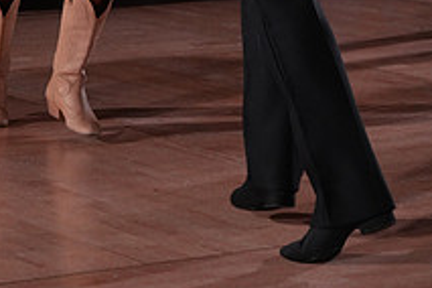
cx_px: 173
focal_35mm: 218
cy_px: -286
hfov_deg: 9.4
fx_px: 2616
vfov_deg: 6.1
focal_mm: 80
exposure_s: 1/400
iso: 1600
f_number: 4
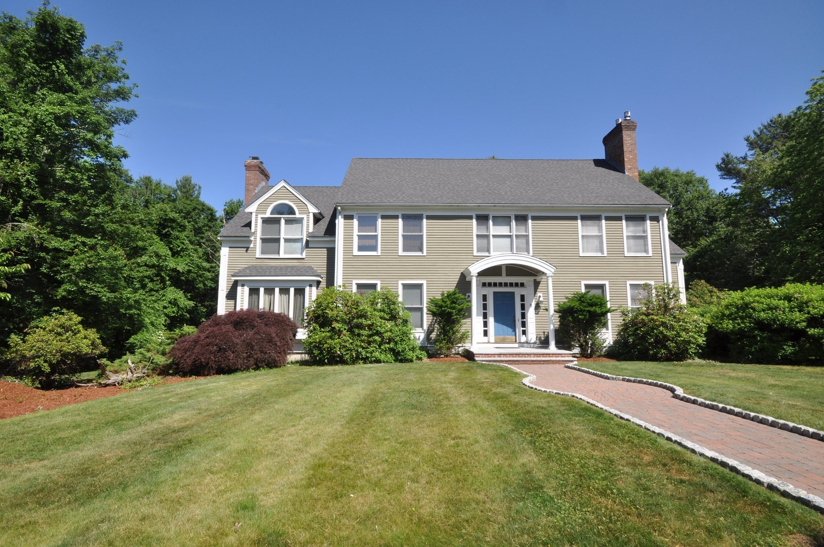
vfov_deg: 69.5
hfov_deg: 92.5
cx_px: 412
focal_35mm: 17
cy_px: 274
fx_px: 394
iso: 200
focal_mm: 11.5
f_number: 11
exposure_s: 1/125
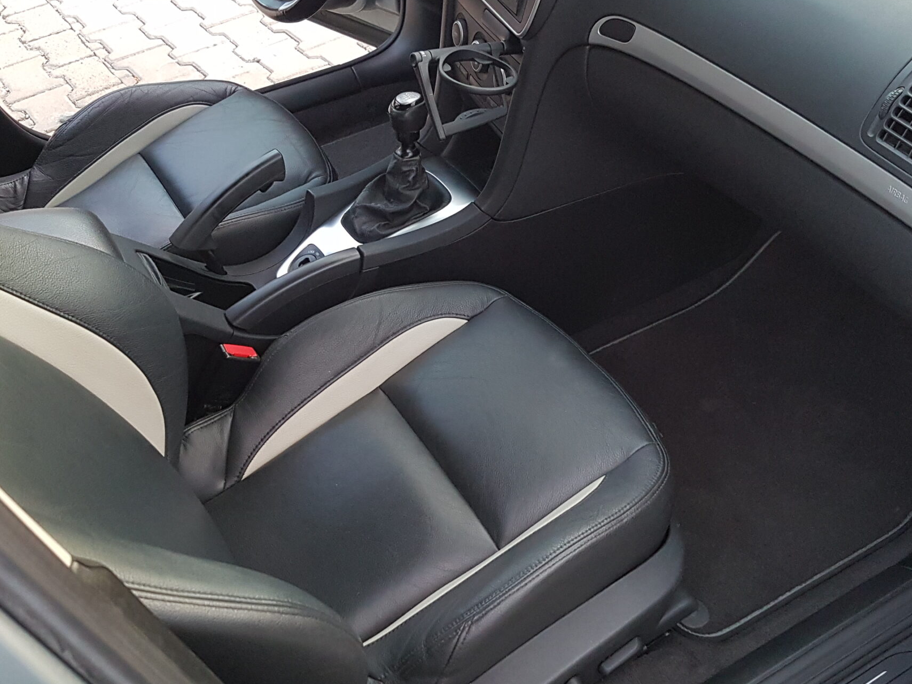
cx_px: 495
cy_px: 326
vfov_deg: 36.8
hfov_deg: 47.8
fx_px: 1027
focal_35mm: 39
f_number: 1.7
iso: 200
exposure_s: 1/50
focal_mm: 4.2
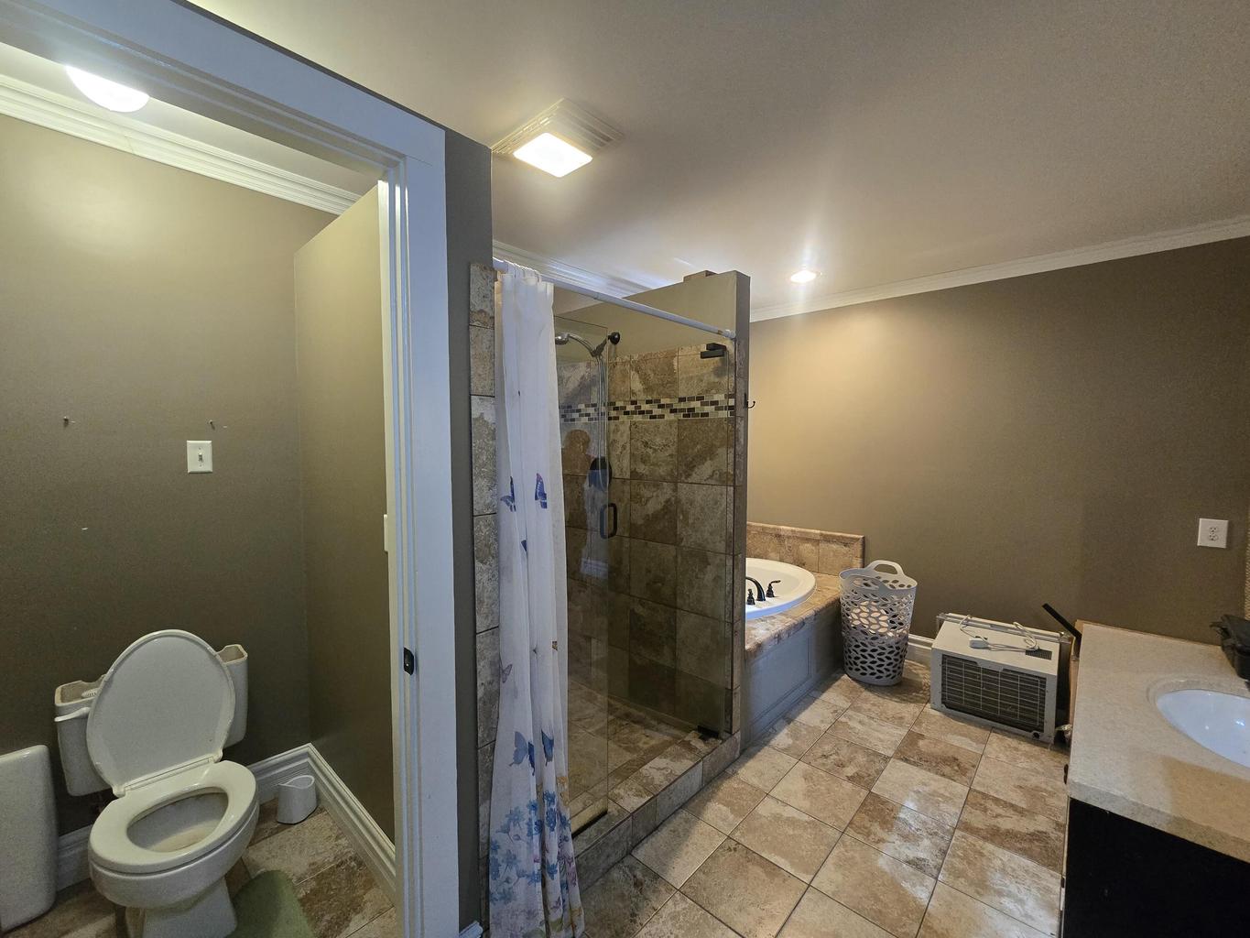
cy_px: 469
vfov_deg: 89.9
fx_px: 469
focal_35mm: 13
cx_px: 625
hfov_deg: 106.2
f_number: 2.2
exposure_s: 1/60
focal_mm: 2.2
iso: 500
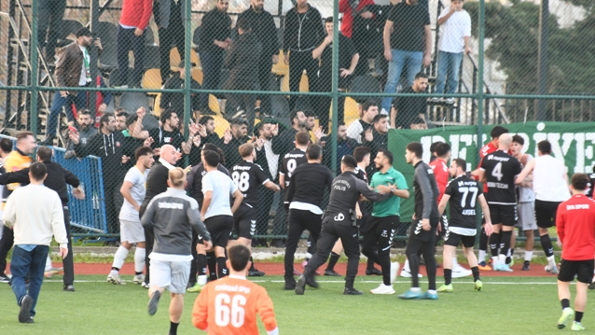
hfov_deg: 5.1
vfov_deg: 2.9
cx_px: 298
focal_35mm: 426
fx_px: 6722
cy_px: 153
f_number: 5.6
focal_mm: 270
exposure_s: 1/50
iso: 400
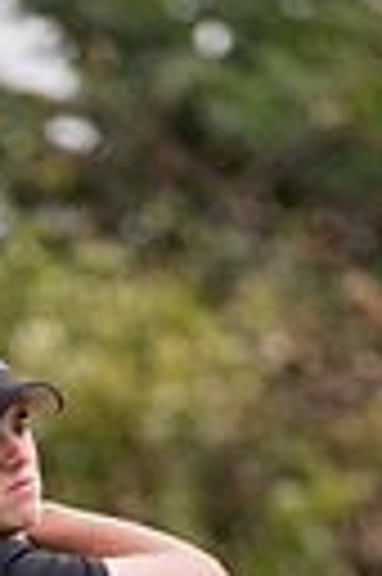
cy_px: 963
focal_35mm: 1054
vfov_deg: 2.0
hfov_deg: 1.3
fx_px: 16820
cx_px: -180
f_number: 4
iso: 400
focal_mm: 300
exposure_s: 1/3200
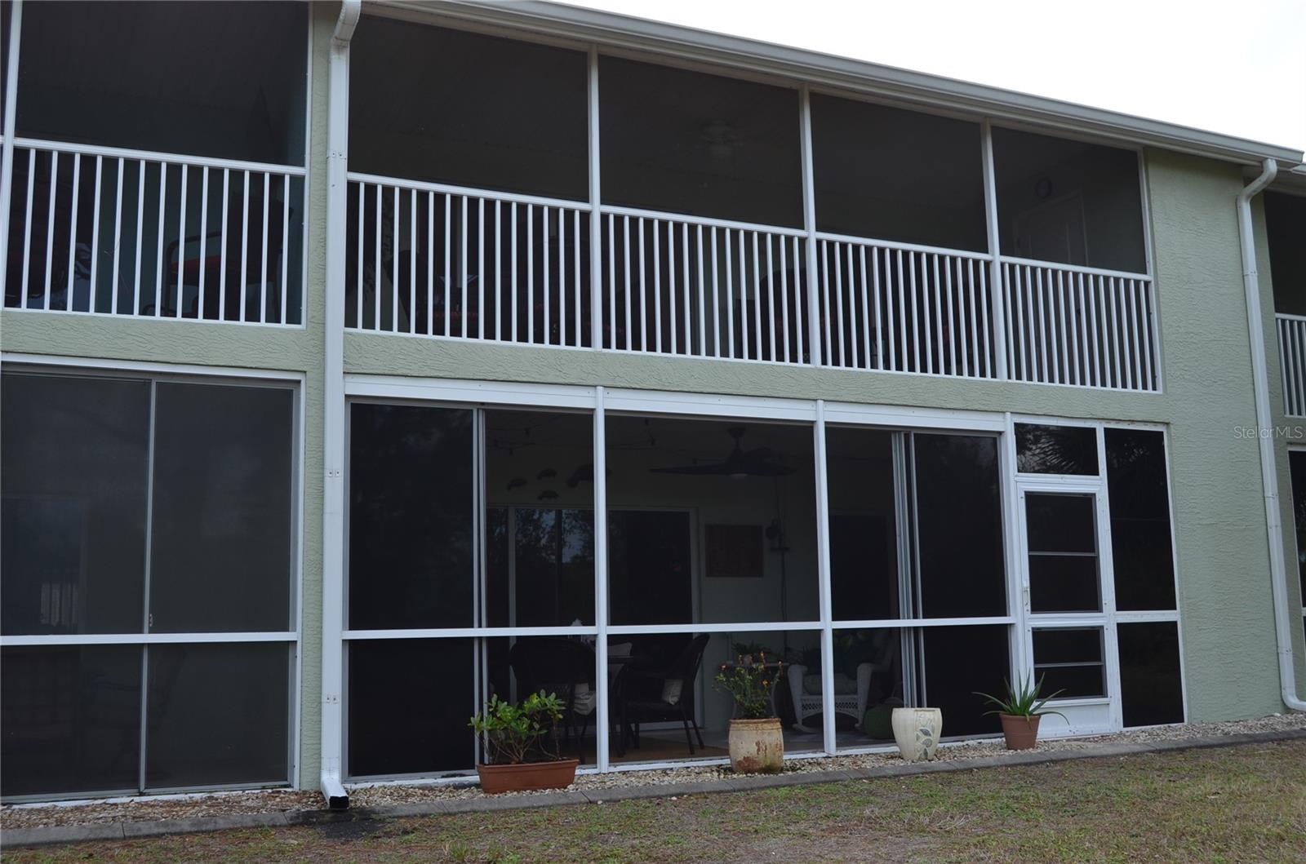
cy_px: 432
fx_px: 1303
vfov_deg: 36.7
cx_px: 653
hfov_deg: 53.2
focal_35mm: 36
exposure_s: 1/200
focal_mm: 24
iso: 200
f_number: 7.1
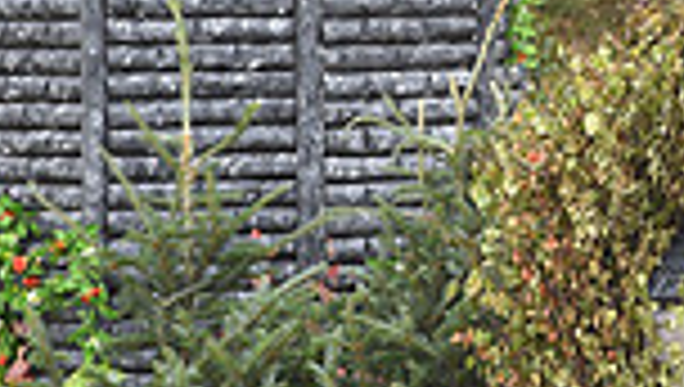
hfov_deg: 2.7
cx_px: 1242
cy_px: -40
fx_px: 14494
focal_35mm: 798
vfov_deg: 1.5
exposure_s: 1/800
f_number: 5
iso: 1000
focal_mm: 200
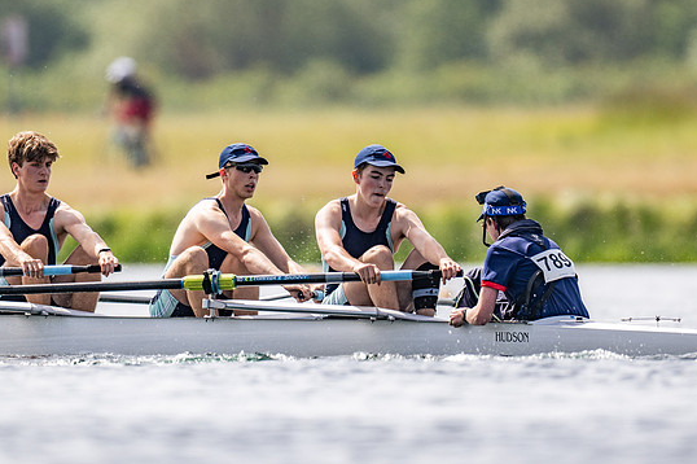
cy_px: 244
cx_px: 345
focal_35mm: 970
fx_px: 18768
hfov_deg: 2.1
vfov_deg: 1.4
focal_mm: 600
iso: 180
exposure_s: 1/2500
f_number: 4
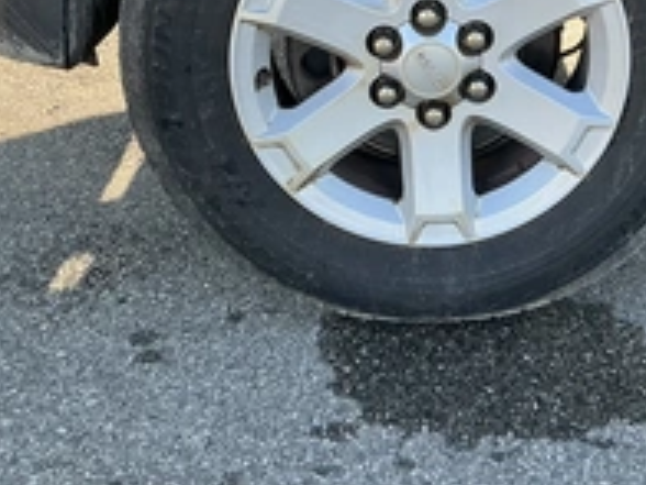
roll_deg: +1.1
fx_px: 1064
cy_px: 20
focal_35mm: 57
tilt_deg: -16.6
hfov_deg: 33.5
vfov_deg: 24.7
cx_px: 435
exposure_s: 1/131
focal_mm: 3
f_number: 1.8
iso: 20
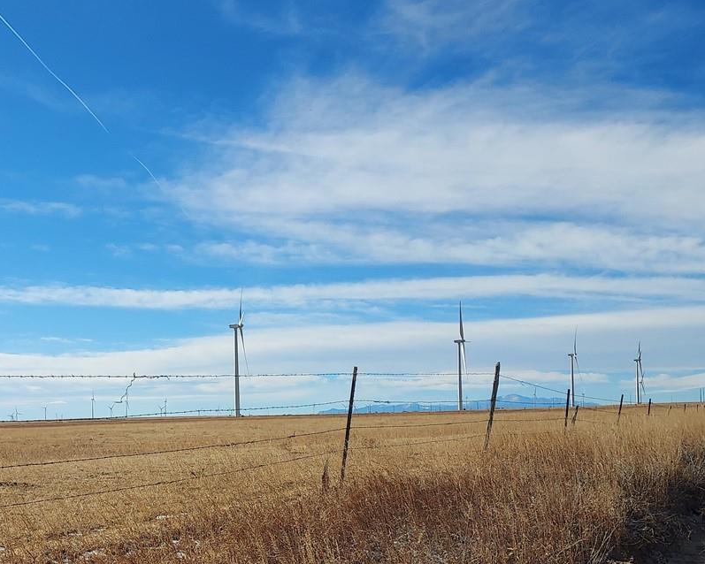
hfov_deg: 38.6
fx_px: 981
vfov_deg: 31.6
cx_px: 182
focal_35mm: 47
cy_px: 416
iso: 40
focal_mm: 4.6
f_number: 1.8
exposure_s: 1/1739
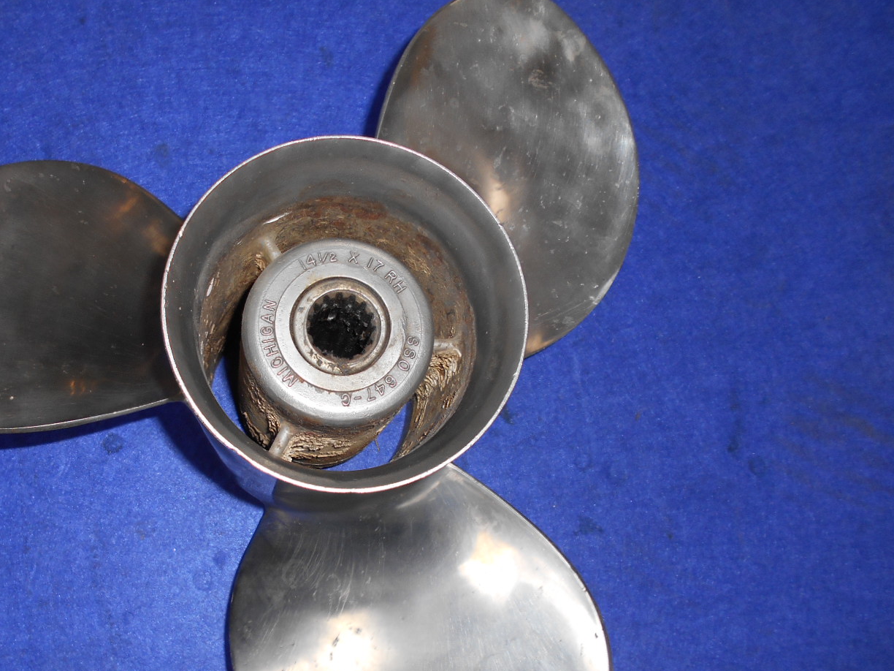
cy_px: 400
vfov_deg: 41.6
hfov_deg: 53.4
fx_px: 878
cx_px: 339
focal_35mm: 34
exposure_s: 1/25
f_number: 3.2
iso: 80
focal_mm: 4.6
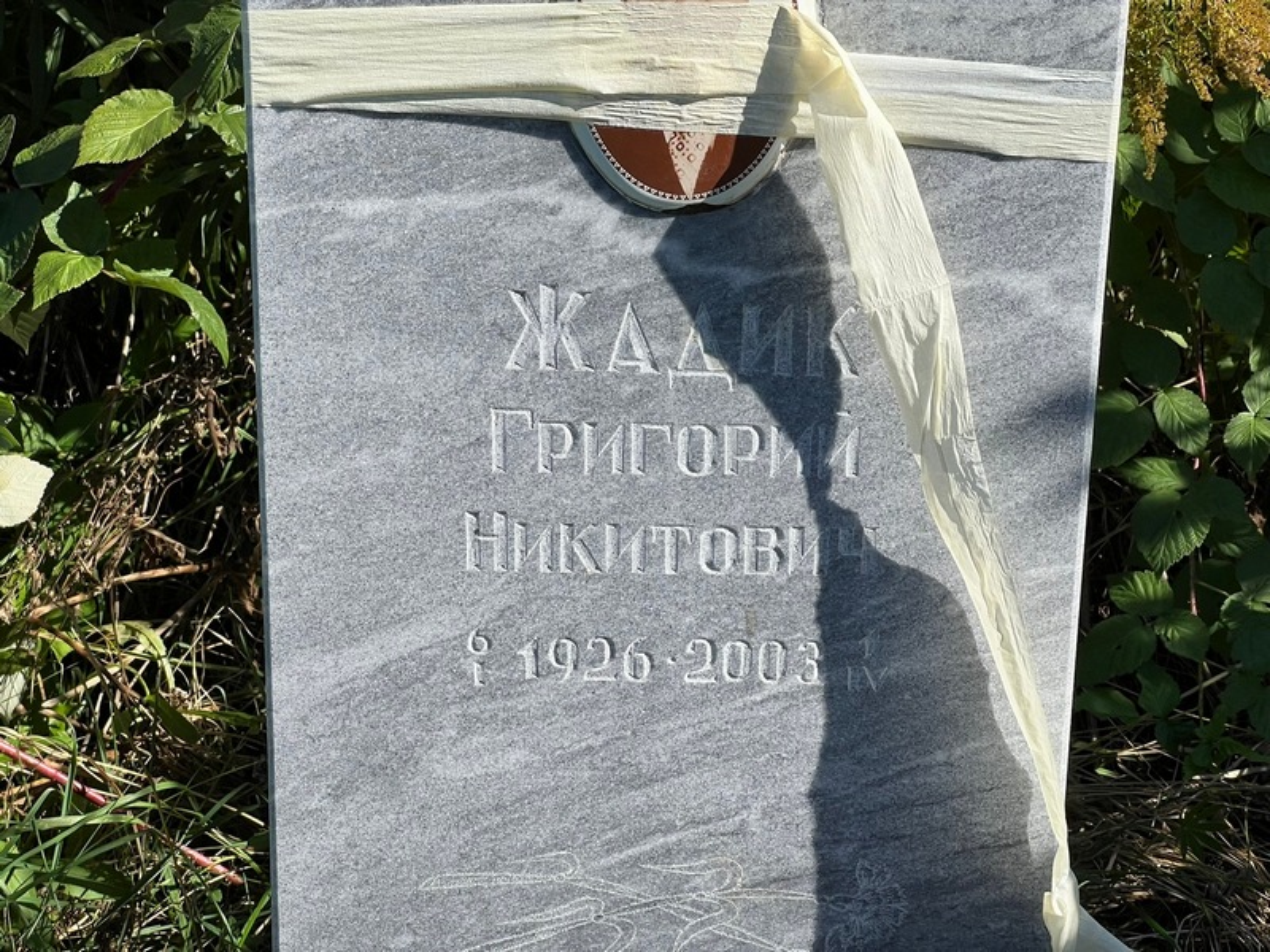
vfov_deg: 19.1
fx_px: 2825
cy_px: 476
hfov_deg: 25.3
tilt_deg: -24.0
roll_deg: +4.3
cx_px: 635
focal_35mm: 77
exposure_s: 1/699
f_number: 2.8
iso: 32
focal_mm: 9
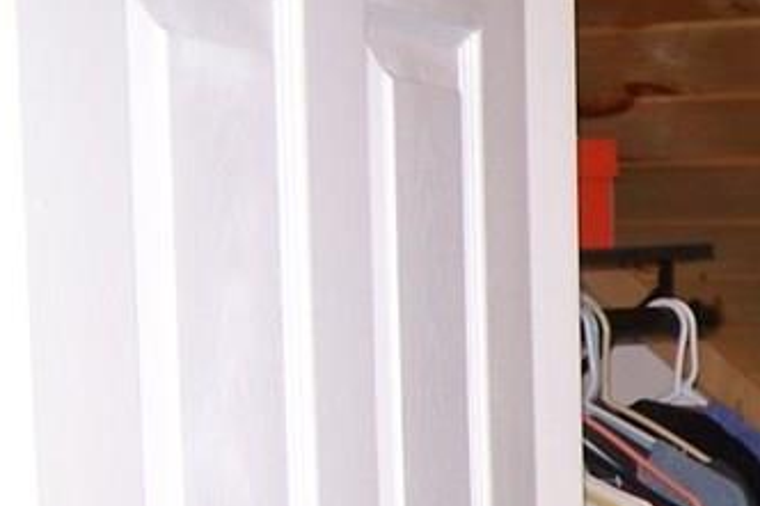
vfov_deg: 11.1
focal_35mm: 122
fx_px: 2574
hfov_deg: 15.5
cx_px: 1129
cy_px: 543
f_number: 2.8
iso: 140
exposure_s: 1/60
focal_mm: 6.3
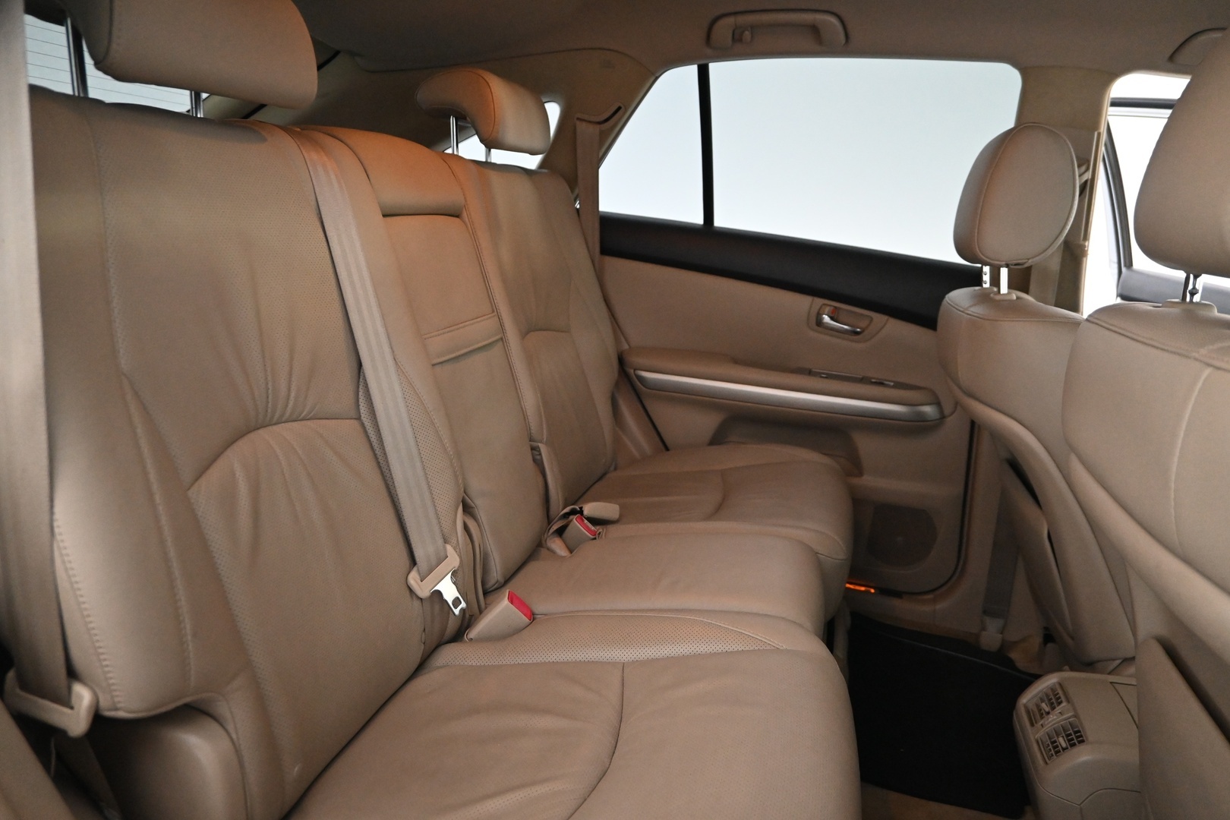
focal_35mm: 24
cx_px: 615
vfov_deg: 53.1
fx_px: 820
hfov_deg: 73.7
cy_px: 410
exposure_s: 1/25
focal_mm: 16
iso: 4000
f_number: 3.5
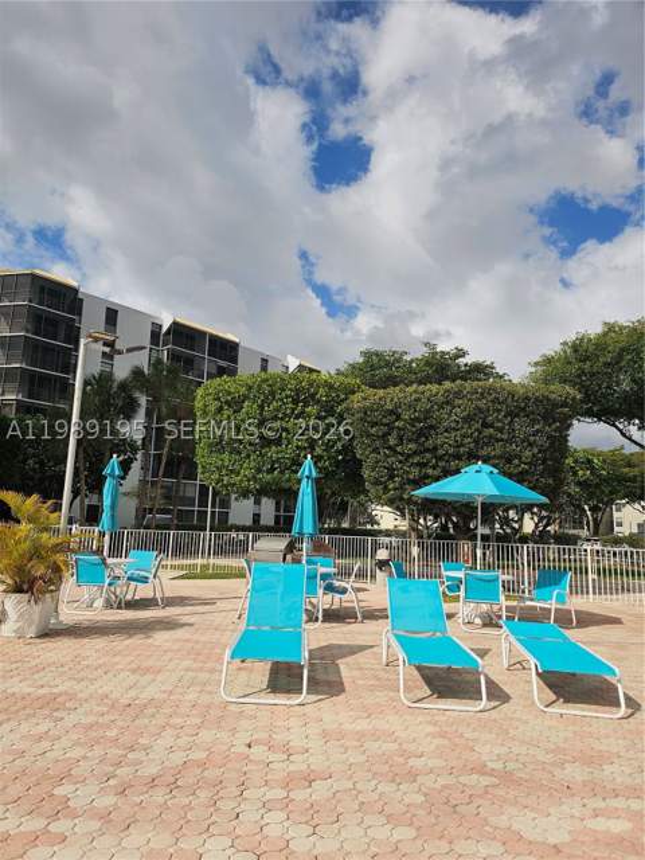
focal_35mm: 23
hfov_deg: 58.9
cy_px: 430
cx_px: 322
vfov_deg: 73.9
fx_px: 571
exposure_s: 1/1751
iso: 10
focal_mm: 6.3
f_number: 1.7
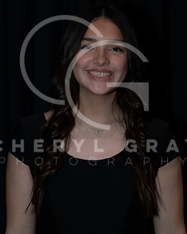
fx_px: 672
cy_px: 92
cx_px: 97
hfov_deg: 15.8
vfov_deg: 19.8
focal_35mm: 97
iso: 250
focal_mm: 50
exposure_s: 1/400
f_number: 2.8
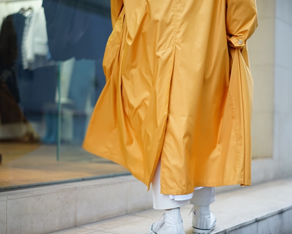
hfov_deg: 30.0
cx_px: 159
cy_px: 115
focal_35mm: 63
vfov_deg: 24.2
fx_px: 544
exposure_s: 1/60
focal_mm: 55
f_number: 1.8
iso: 125
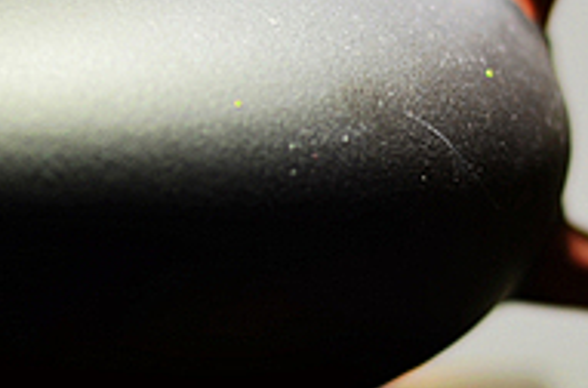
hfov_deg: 7.5
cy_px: 23
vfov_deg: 5.0
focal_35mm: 275
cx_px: -55
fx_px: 4477
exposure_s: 1/125
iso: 100
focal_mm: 50
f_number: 2.2
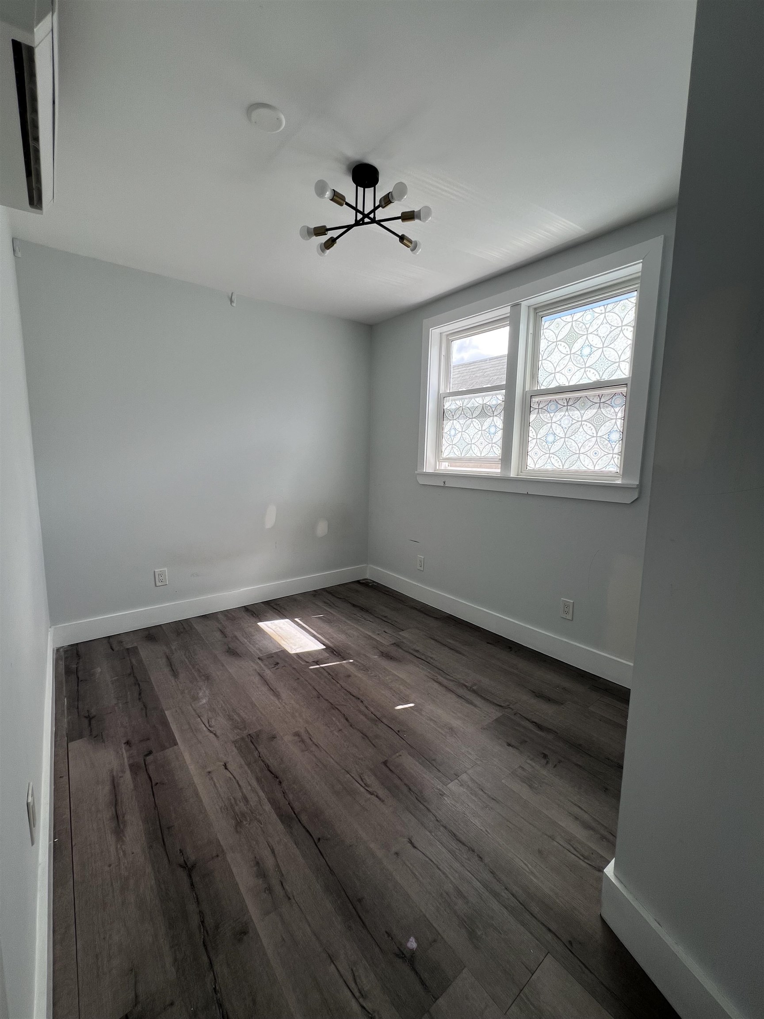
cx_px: 382
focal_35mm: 13
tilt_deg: -7.3
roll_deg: -0.8
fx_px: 383
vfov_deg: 106.2
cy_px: 510
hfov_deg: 89.9
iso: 32
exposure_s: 1/194
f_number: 1.8
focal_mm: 1.57
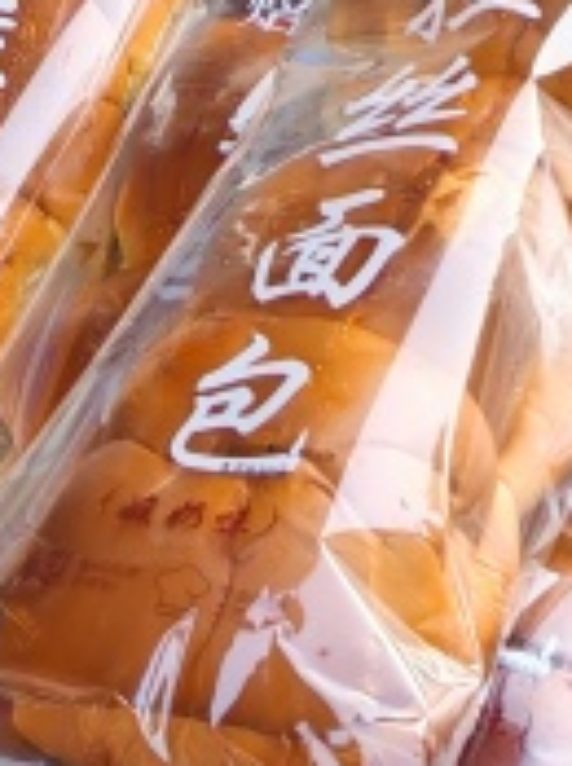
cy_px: 649
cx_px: 40
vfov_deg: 11.9
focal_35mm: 166
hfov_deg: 8.9
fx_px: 3666
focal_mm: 5.52
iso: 50
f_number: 1.9
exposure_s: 1/100
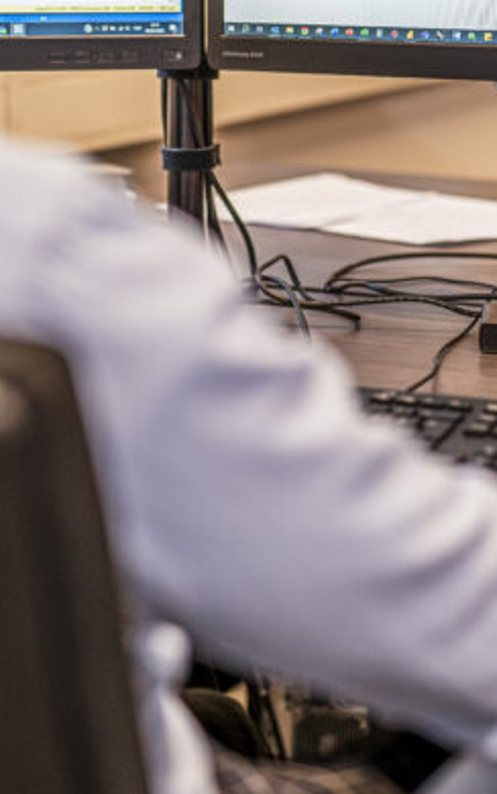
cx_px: 365
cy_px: 77
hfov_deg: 13.3
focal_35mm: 98
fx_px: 2122
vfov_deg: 20.8
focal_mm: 50
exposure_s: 1/125
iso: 320
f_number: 2
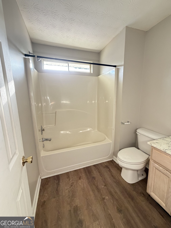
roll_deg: +0.8
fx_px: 92
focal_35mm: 14
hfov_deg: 85.7
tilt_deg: -11.0
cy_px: 114
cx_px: 86
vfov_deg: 102.1
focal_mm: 2.22
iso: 400
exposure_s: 1/60
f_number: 2.2
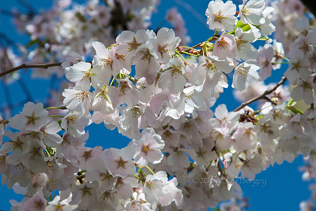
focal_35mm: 128
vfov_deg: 10.8
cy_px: 106
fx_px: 1119
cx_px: 158
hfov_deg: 16.1
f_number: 11
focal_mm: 85
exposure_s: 1/500
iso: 400
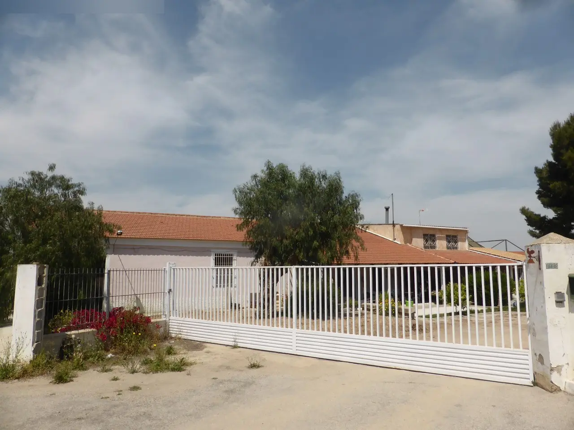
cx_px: 287
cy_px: 215
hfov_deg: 71.6
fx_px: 398
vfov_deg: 56.8
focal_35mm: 24
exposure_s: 1/1600
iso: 100
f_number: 4
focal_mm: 4.3
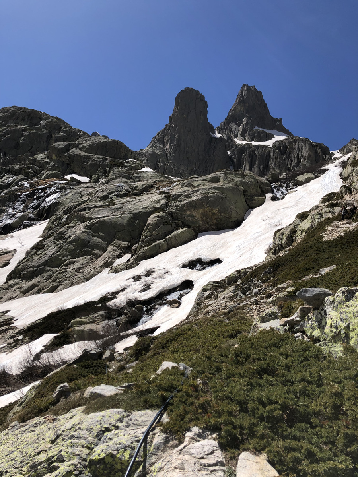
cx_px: 179
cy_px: 238
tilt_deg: +14.9
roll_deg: -4.4
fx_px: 386
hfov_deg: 49.7
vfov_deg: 63.4
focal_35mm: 28
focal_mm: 4
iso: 20
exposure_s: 1/2825
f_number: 1.8
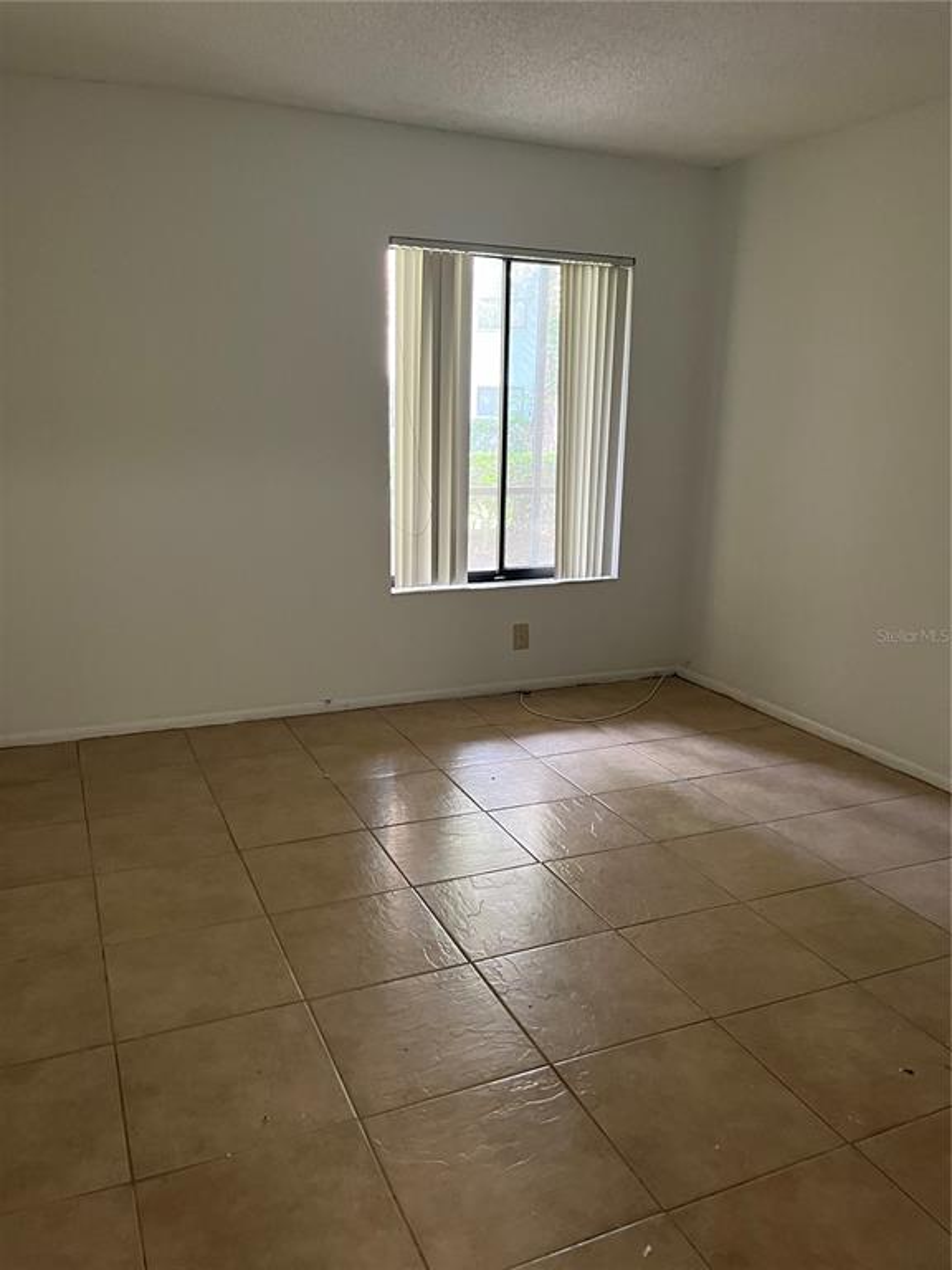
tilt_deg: -12.8
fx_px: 953
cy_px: 635
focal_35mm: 26
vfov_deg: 67.3
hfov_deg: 53.1
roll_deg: -1.5
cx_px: 476
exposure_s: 1/40
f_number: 1.6
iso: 400
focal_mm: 5.1
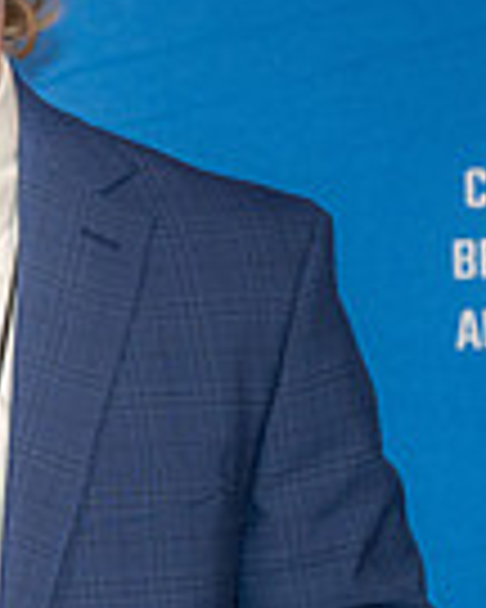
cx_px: -148
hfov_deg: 5.6
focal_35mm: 274
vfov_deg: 7.1
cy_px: 439
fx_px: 4926
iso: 400
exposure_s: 1/200
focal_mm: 68
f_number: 3.2
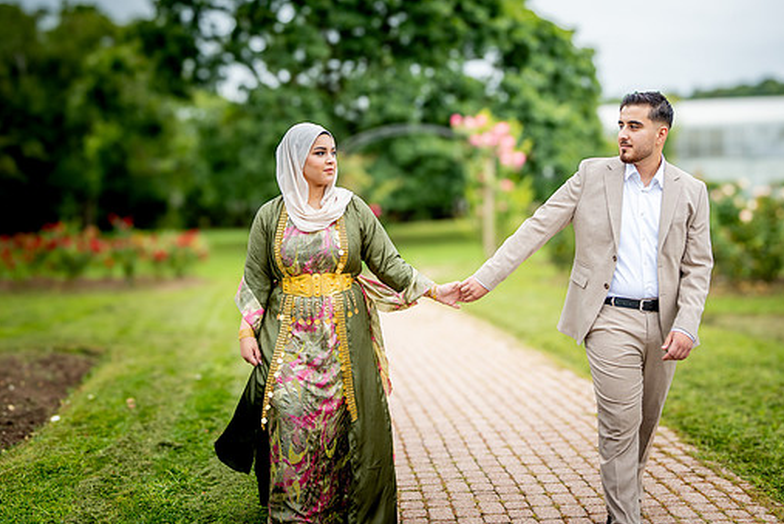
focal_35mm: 40
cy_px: 271
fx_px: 872
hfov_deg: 48.3
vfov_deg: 33.5
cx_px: 436
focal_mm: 35
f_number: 2
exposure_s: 1/1600
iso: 200
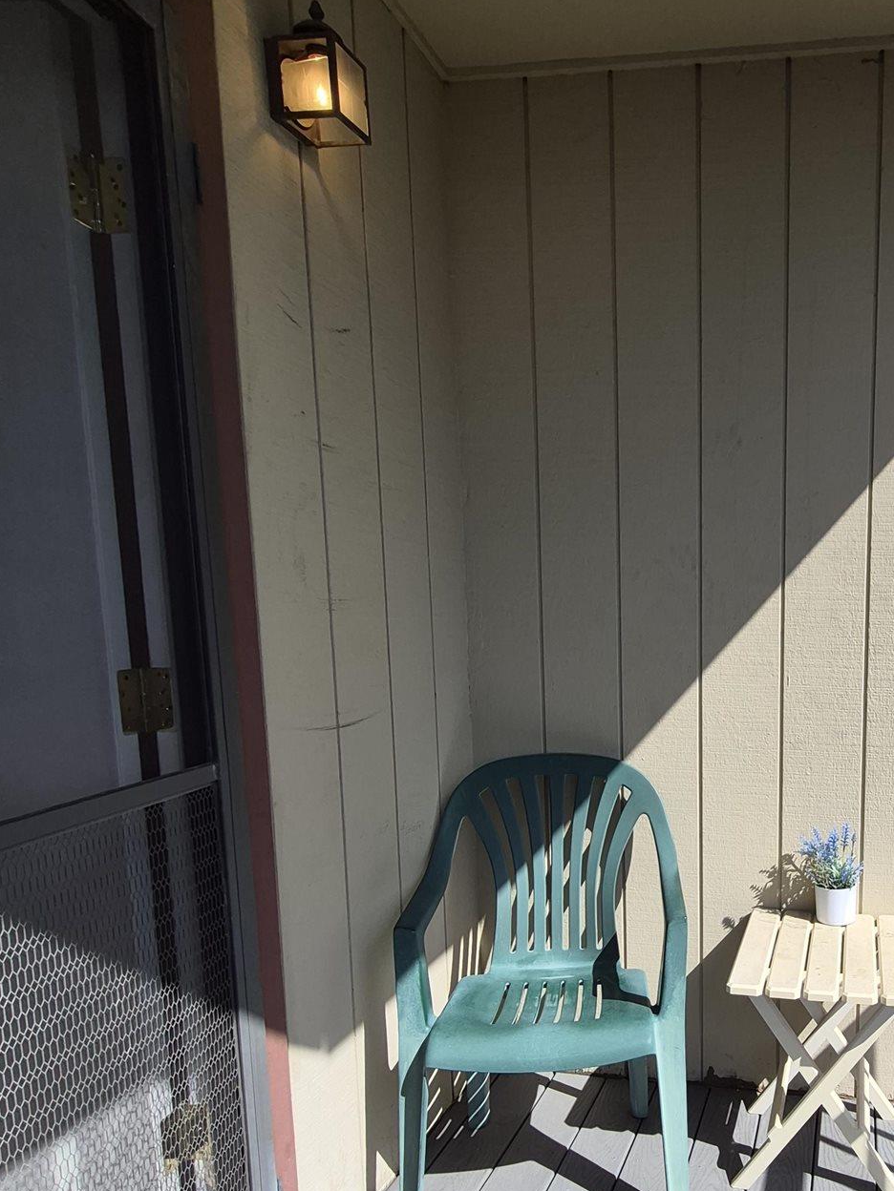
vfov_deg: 70.3
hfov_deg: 51.9
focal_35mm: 24
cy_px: 753
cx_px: 757
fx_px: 826
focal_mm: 1.74
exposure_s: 1/1608
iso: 40
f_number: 2.2
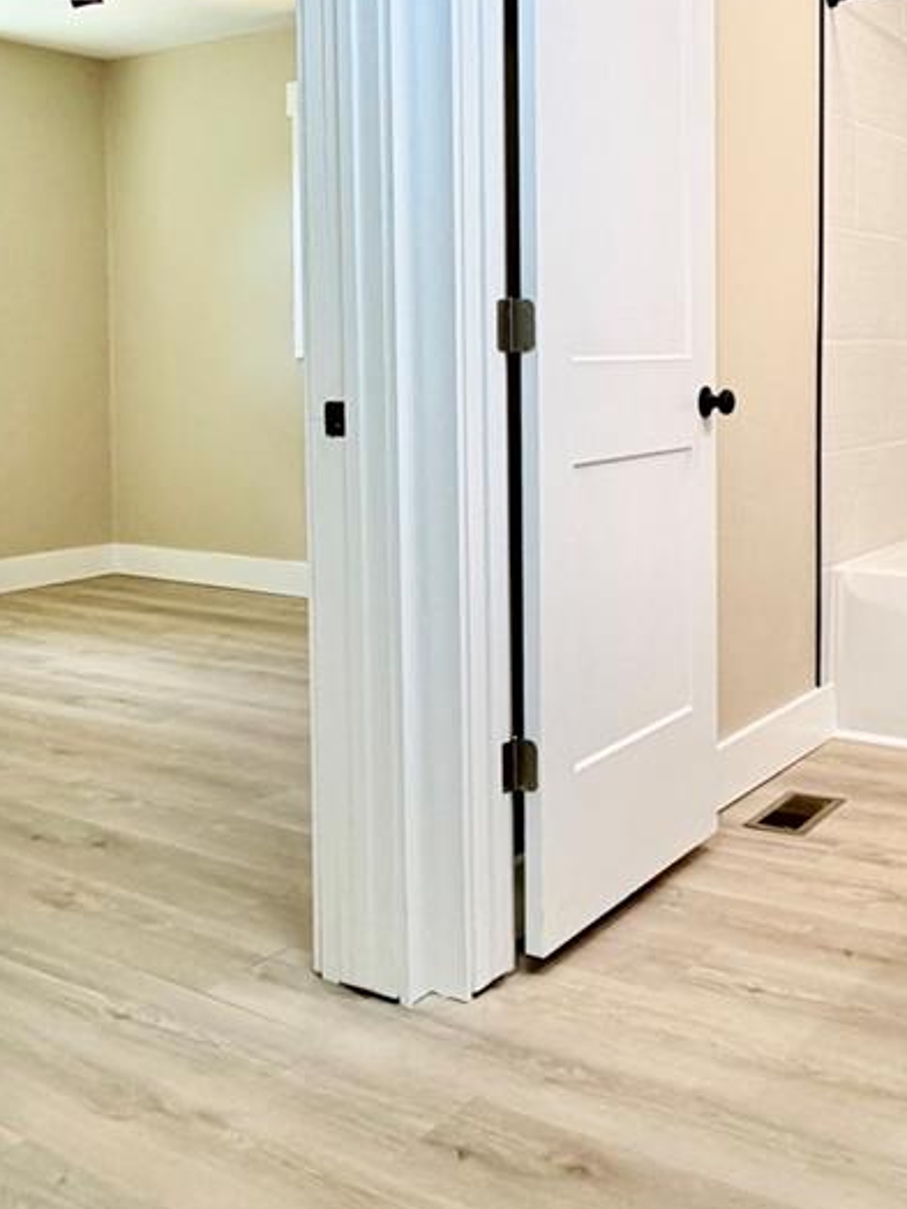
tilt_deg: -2.5
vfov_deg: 45.2
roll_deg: +0.0
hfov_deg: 35.1
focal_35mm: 41
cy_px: 413
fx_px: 1432
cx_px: 397
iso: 160
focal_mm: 2.22
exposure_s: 1/120
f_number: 2.2
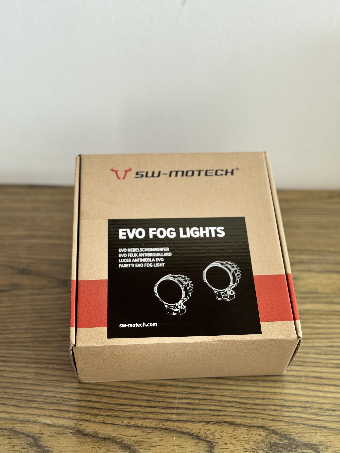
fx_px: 629
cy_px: 226
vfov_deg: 39.7
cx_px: 170
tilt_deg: -36.7
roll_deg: -1.2
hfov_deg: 30.3
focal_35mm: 48
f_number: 1.78
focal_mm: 6.76
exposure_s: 1/60
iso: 200
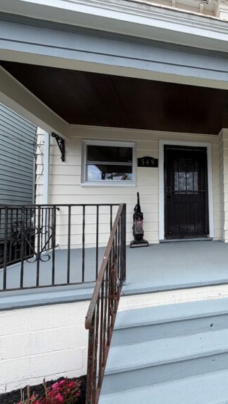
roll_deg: +1.9
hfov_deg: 44.3
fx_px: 226
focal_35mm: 21
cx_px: 236
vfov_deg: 83.8
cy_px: 202
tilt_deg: +3.2
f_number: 2.2
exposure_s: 1/502
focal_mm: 2.22
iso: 40
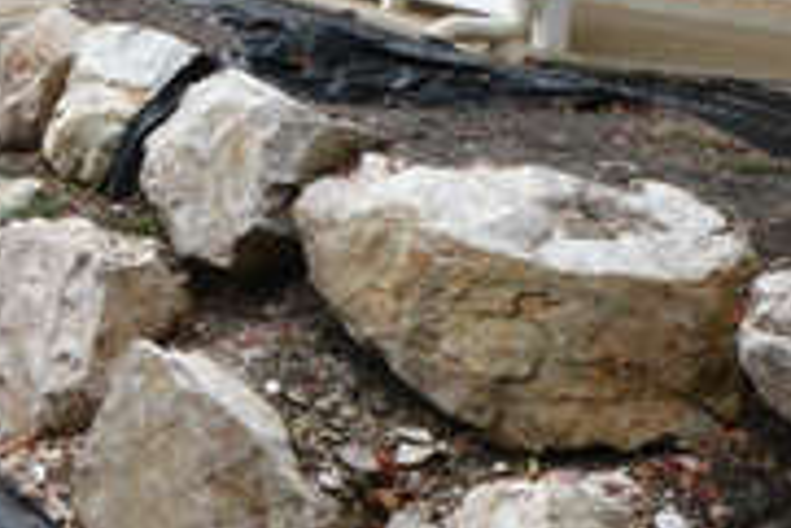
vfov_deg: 22.5
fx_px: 1165
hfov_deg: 31.8
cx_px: -140
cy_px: -179
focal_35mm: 53
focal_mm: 10
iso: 160
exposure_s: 1/125
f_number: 5.6
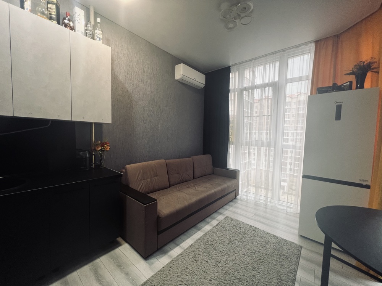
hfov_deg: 106.2
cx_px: 191
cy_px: 143
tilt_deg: -3.3
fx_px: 143
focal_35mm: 13
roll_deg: -0.8
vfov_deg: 89.9
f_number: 1.8
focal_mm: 1.57
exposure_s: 1/50
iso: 125
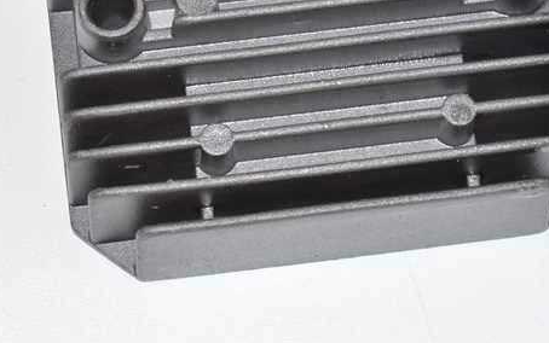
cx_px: 310
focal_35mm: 209
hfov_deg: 10.0
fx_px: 3132
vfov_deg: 6.2
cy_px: -71
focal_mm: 55
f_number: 13
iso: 160
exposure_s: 1/100
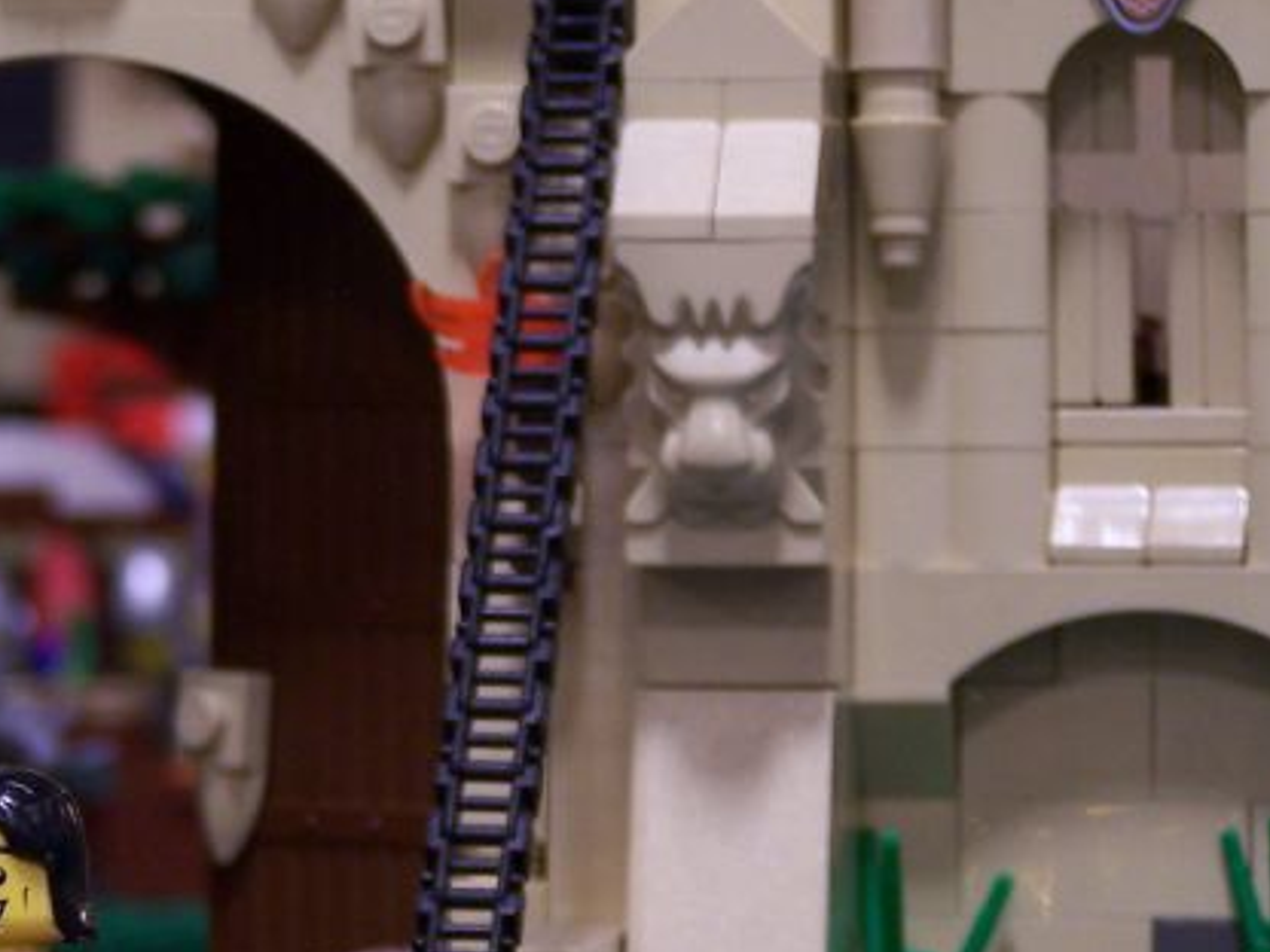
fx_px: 10566
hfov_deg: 6.9
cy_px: 574
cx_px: 85
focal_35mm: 288
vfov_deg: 5.2
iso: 80
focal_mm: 19.4
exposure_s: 1/2
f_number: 3.2
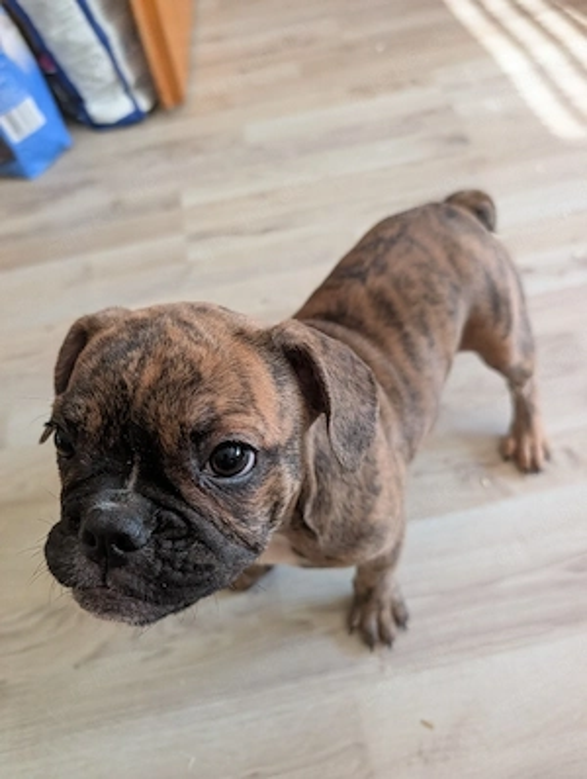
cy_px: 390
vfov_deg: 71.5
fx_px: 541
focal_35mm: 24
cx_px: 294
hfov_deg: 57.0
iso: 2060
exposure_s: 1/588
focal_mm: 6.9
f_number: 1.68
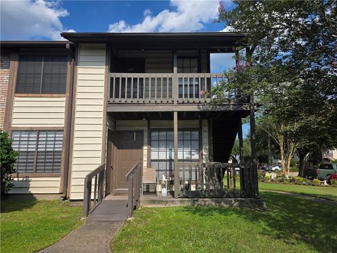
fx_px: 224
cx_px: 168
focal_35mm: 23
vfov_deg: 58.9
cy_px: 126
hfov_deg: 73.9
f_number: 1.7
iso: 80
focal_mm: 6.3
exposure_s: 1/4650
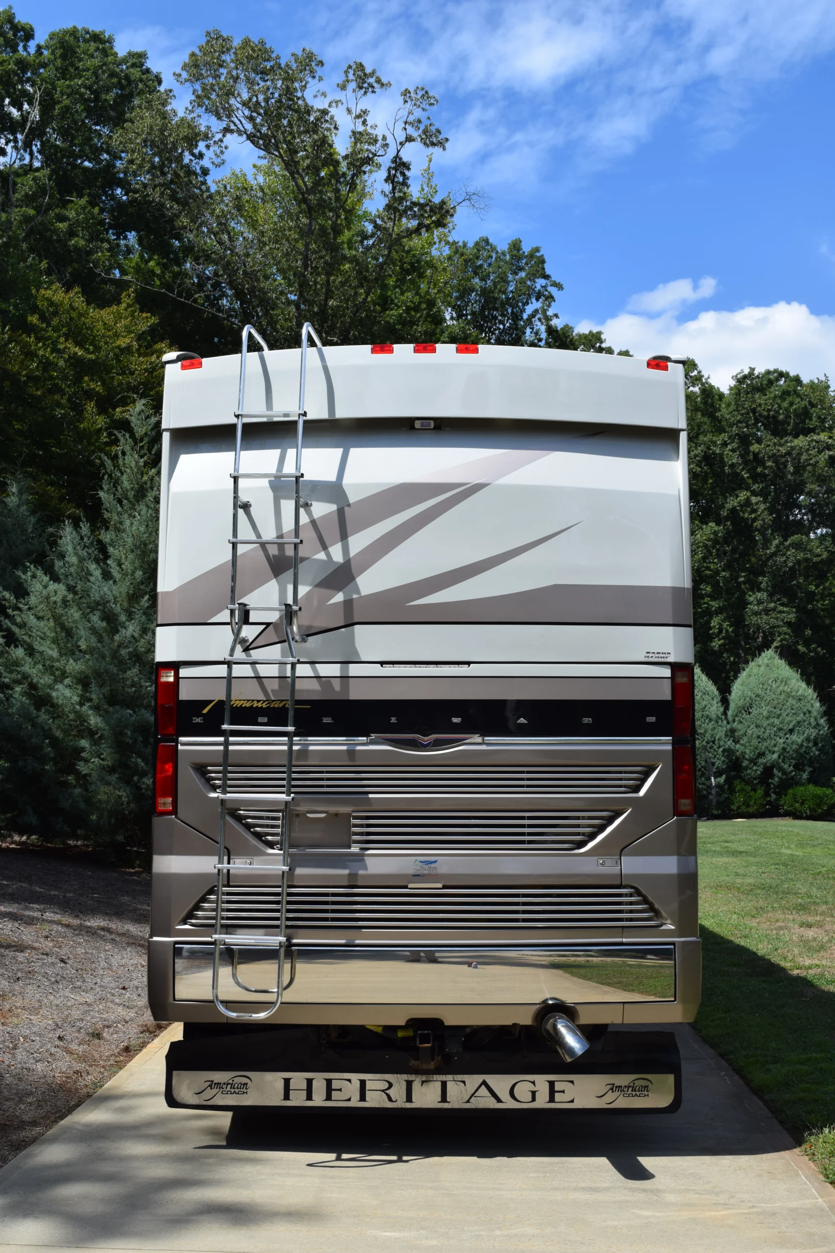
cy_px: 626
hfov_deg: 34.2
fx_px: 1357
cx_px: 418
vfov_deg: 49.6
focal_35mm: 39
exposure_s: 1/400
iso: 200
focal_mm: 26
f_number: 10
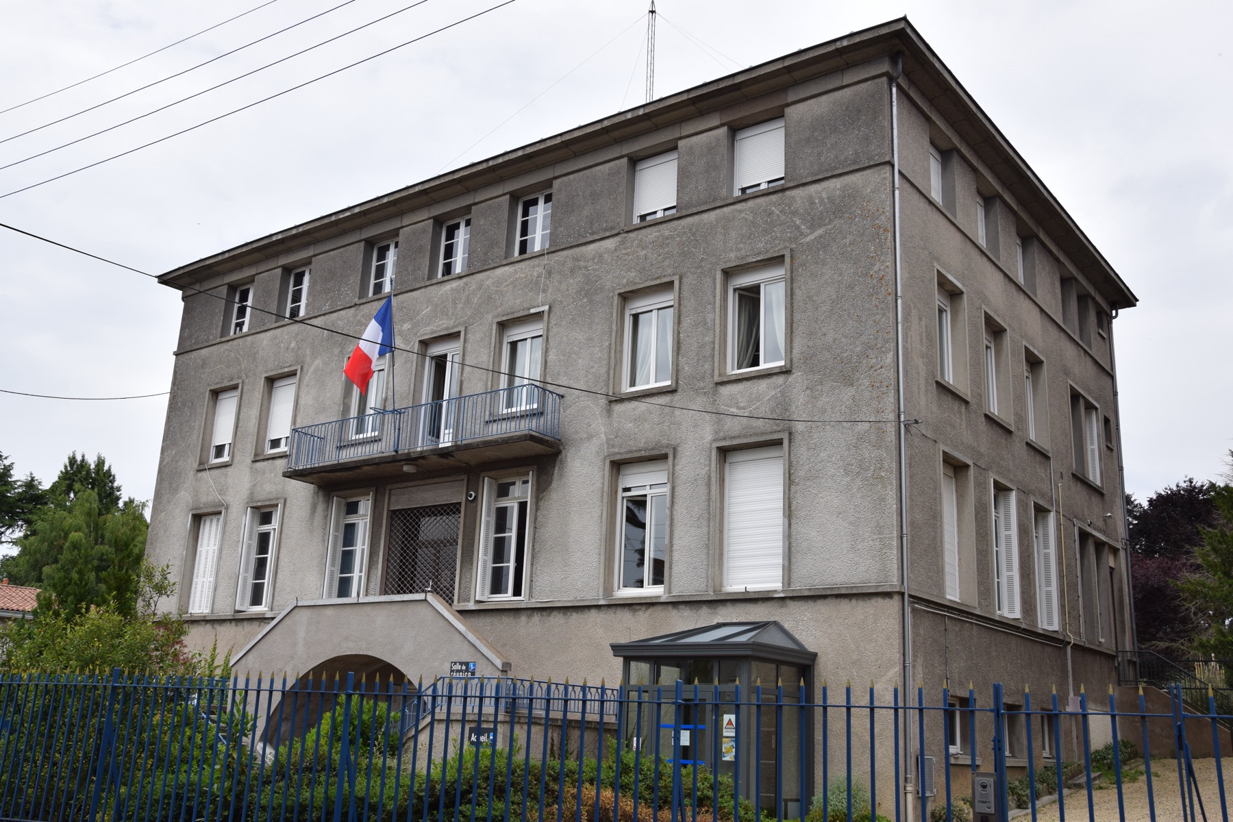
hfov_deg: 57.2
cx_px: 616
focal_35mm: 33
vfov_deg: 40.0
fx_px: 1130
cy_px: 411
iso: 200
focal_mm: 22
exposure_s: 1/400
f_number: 10
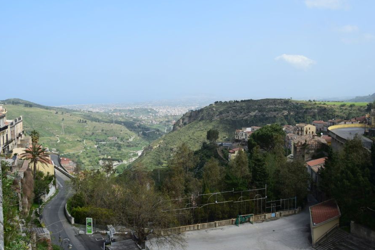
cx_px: 183
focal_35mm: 36
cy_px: 111
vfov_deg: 37.3
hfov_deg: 53.7
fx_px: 370
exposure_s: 1/500
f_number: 11
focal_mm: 21
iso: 400
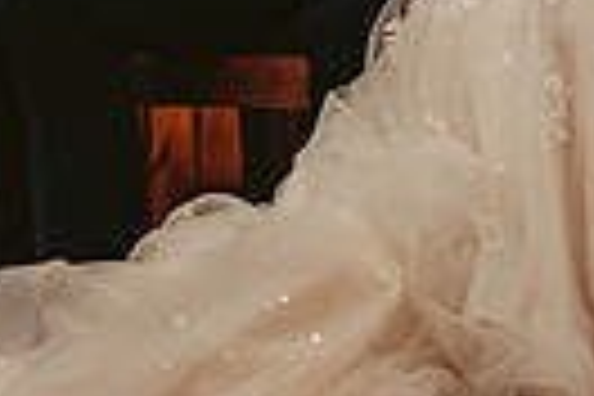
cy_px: -308
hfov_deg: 3.8
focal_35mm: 536
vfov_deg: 2.6
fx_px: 8843
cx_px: 477
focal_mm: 122
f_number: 2.8
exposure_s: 1/80
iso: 800
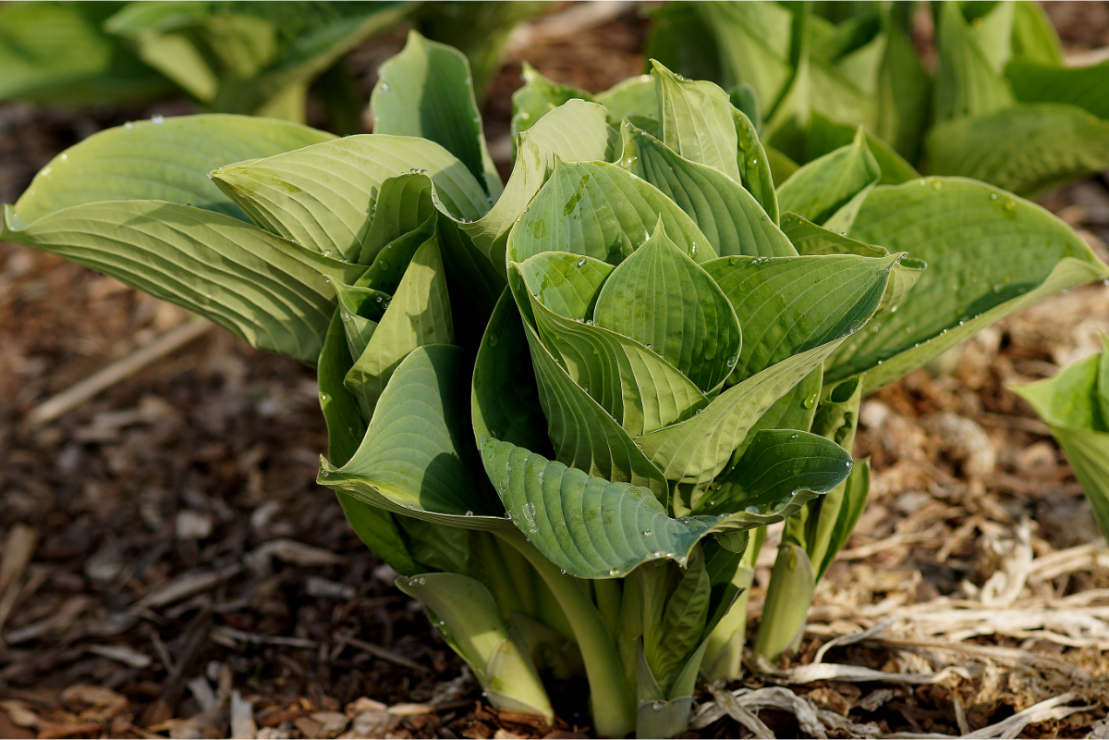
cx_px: 554
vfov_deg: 9.1
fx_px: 4620
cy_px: 370
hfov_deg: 13.7
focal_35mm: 150
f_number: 4
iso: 100
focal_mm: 100
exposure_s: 1/400
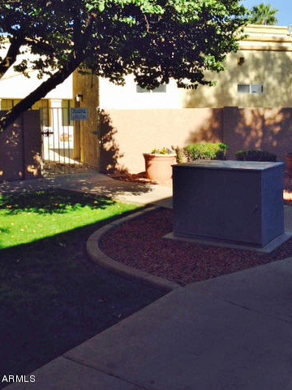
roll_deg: -0.5
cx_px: 159
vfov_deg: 42.5
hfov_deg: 32.9
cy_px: 138
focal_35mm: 44
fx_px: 495
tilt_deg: -0.5
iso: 50
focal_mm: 4.12
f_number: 2.4
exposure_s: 1/1261
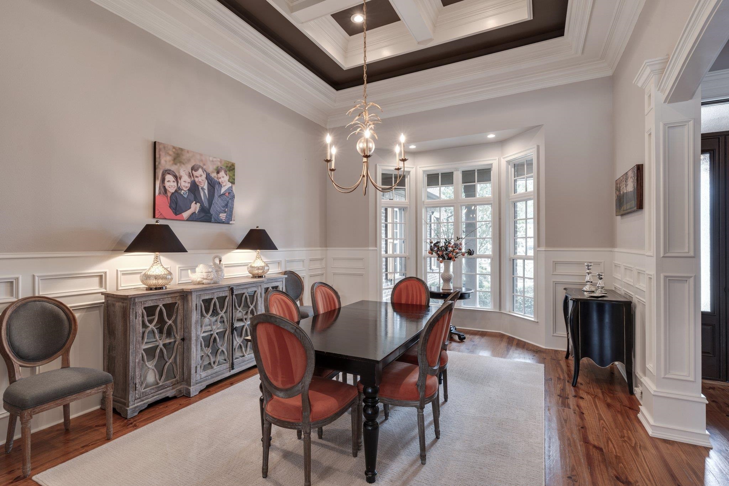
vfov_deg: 70.4
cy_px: 243
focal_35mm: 17
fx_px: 344
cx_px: 364
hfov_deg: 93.3
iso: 100
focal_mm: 17
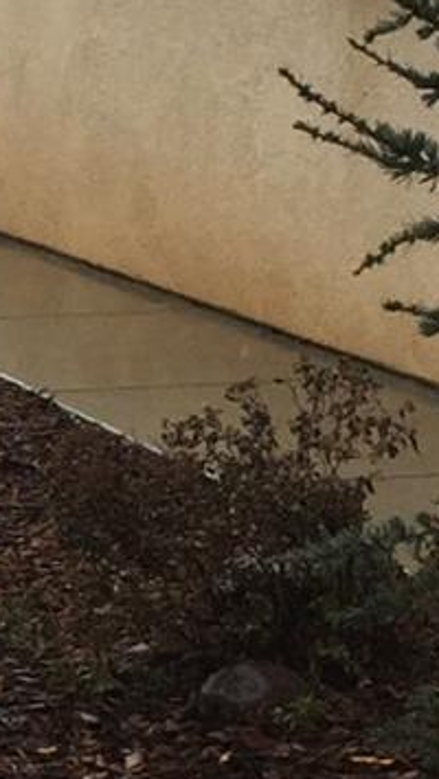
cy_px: 239
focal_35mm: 178
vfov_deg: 12.1
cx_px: -452
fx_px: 3679
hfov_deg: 6.6
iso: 32
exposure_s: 1/1276
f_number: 2.2
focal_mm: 4.15
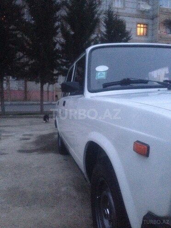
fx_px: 217
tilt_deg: +0.3
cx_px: 86
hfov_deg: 42.9
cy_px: 114
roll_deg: -2.1
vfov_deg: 55.4
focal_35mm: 33
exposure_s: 1/15
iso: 800
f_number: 2.4
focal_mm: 4.12
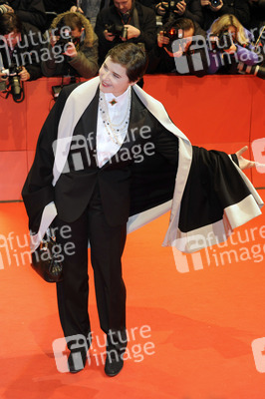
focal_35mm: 70
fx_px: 774
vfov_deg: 28.9
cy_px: 200
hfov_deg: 19.4
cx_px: 132
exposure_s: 1/200
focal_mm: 70
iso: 2000
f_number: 5.6
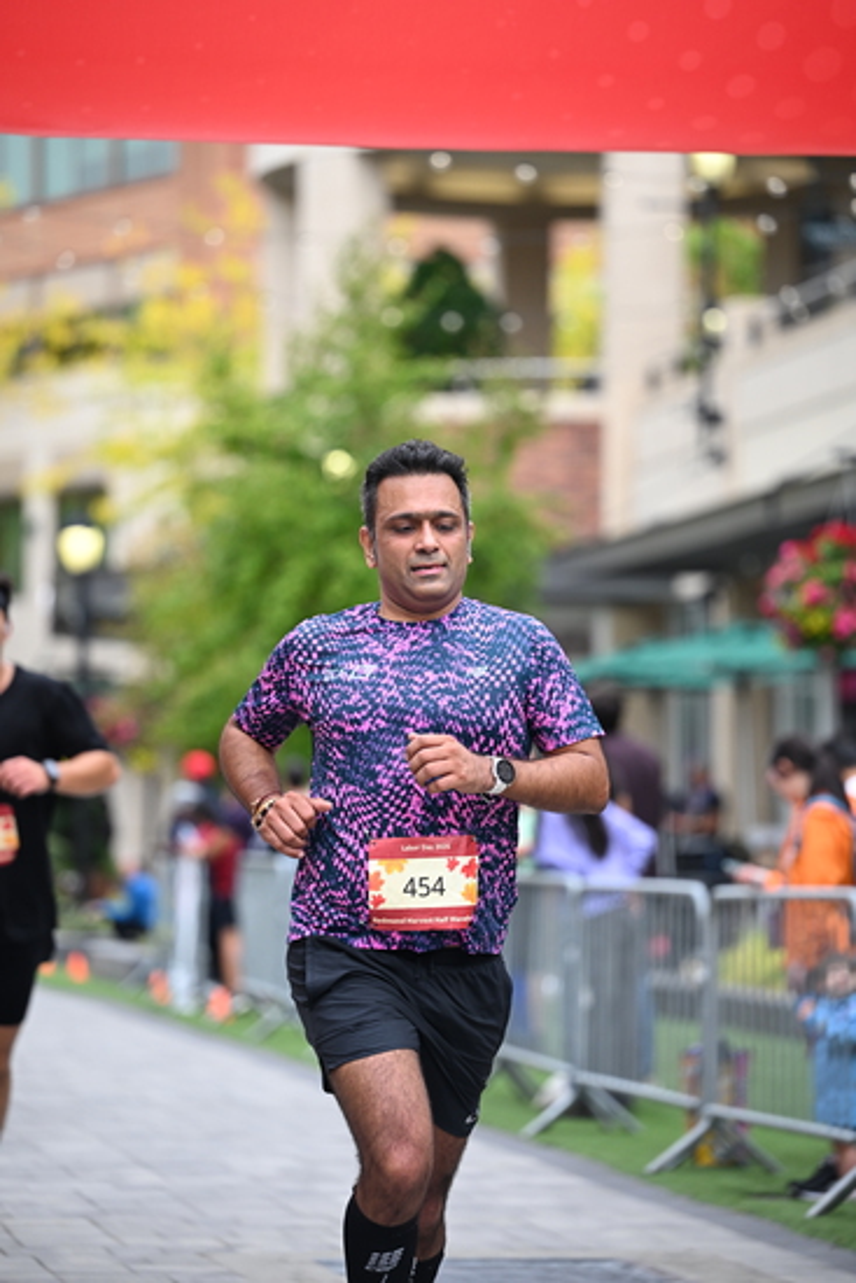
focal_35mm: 140
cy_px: 642
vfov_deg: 14.6
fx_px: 4990
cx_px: 428
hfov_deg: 9.8
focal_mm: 140
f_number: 2.8
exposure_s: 1/1600
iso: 640
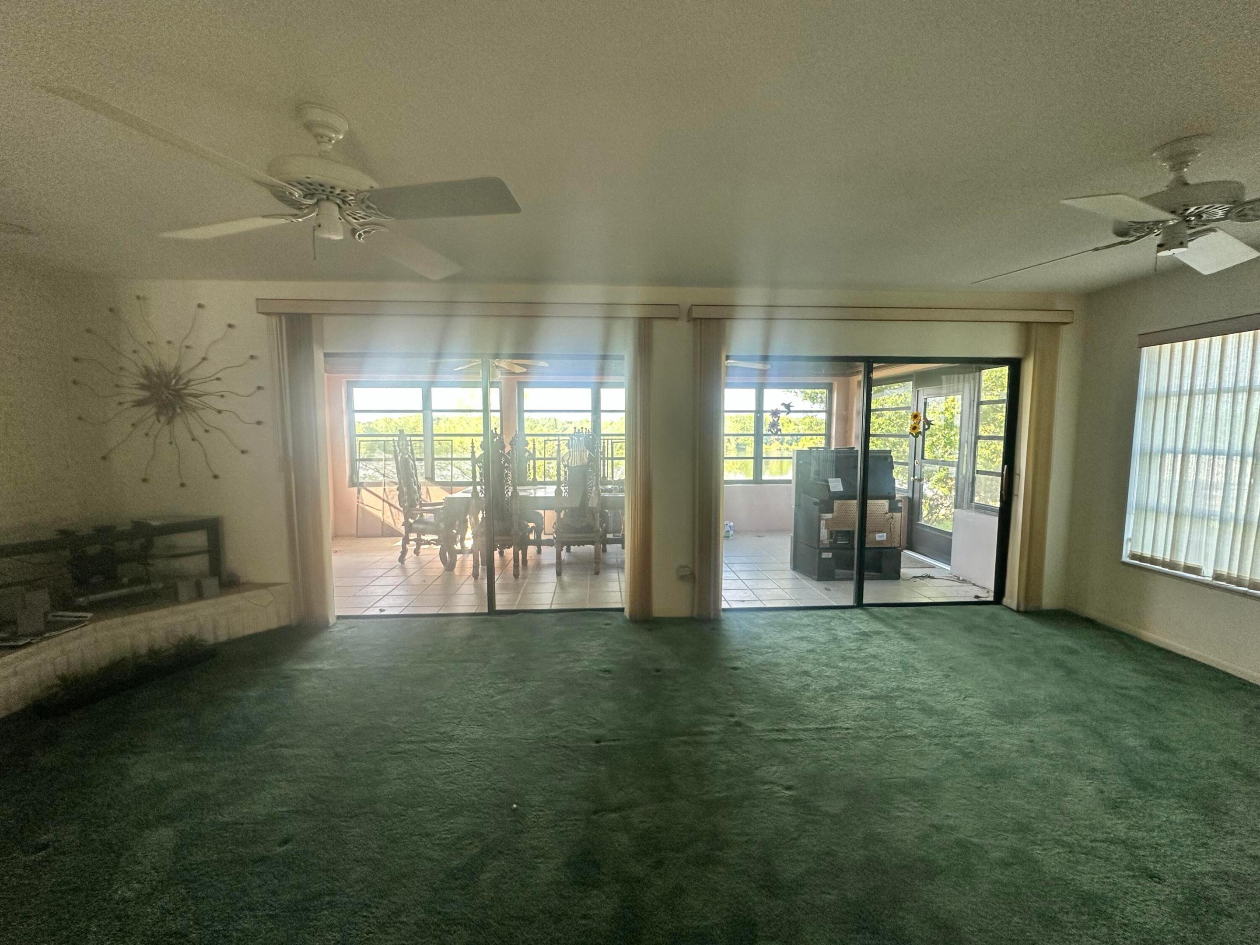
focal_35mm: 14
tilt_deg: -4.4
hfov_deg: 102.1
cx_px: 630
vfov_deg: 85.7
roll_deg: -0.3
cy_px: 472
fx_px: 510
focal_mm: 2.22
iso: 200
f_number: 2.2
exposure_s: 1/99
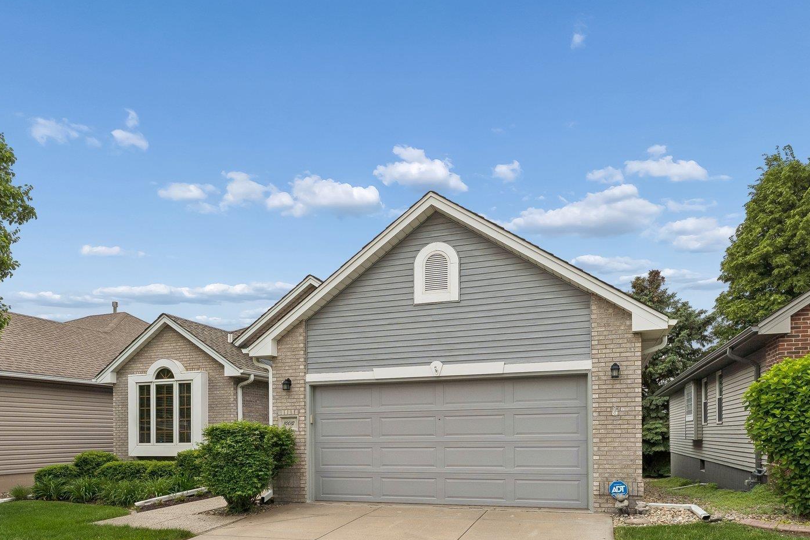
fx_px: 512
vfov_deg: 55.2
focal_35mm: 23
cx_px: 404
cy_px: 328
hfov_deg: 76.7
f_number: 8
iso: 200
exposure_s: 1/640
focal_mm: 15.5
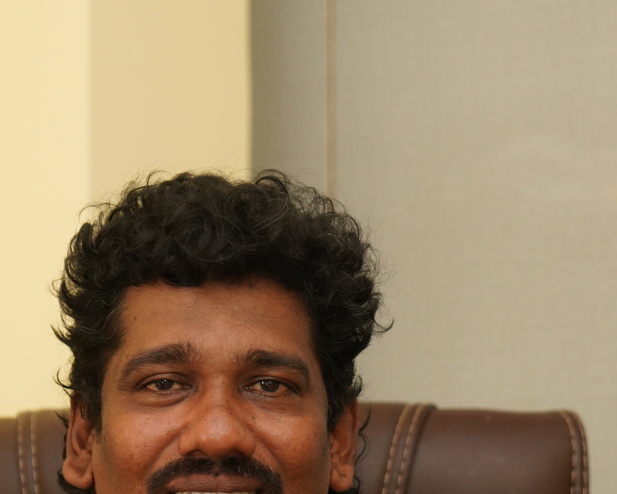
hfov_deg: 10.7
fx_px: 3287
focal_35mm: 180
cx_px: 202
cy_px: 601
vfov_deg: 8.5
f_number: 2.8
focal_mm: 59
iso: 1000
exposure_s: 1/200
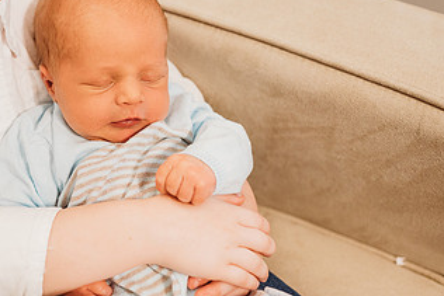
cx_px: 103
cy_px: 119
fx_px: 543
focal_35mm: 44
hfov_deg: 42.9
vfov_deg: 30.5
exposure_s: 1/160
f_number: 2.2
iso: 1250
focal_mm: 24
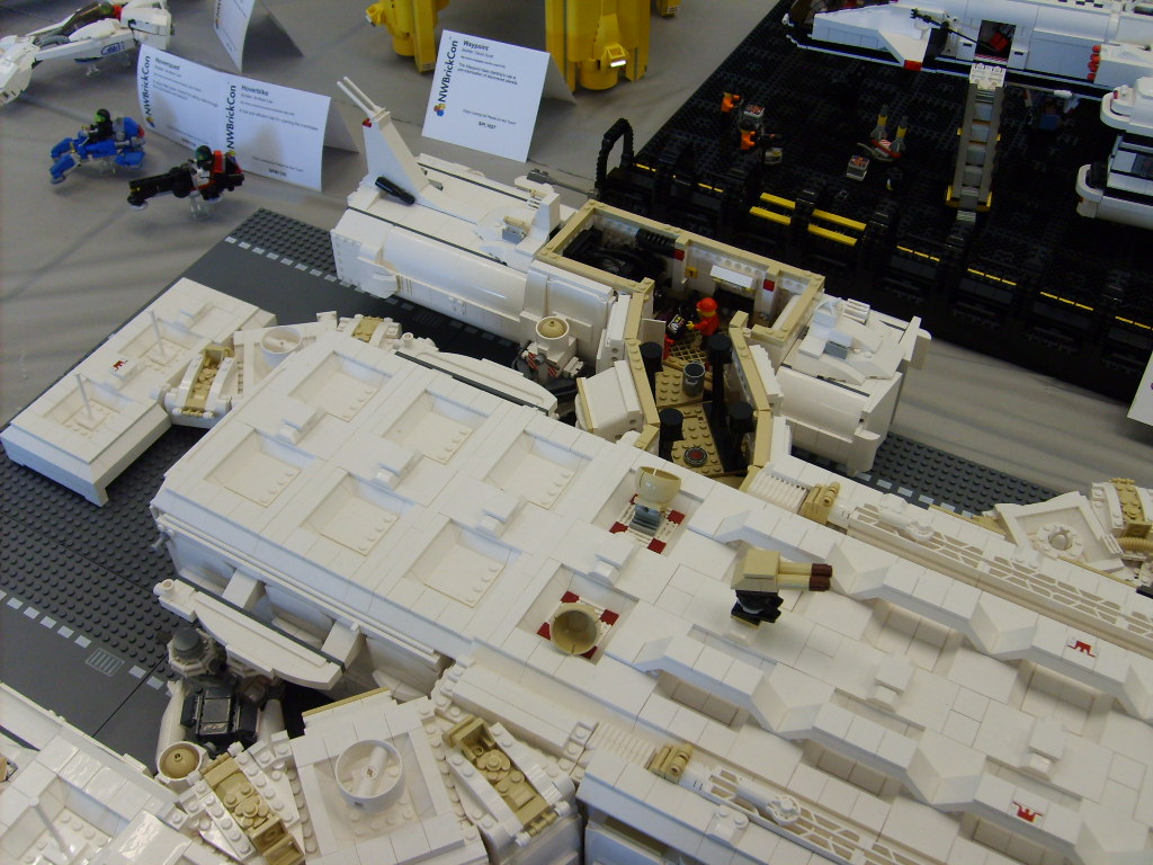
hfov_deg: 52.6
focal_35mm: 35
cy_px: 432
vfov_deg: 40.7
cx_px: 576
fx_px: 1166
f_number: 2.8
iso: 93
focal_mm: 5.8
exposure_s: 1/30
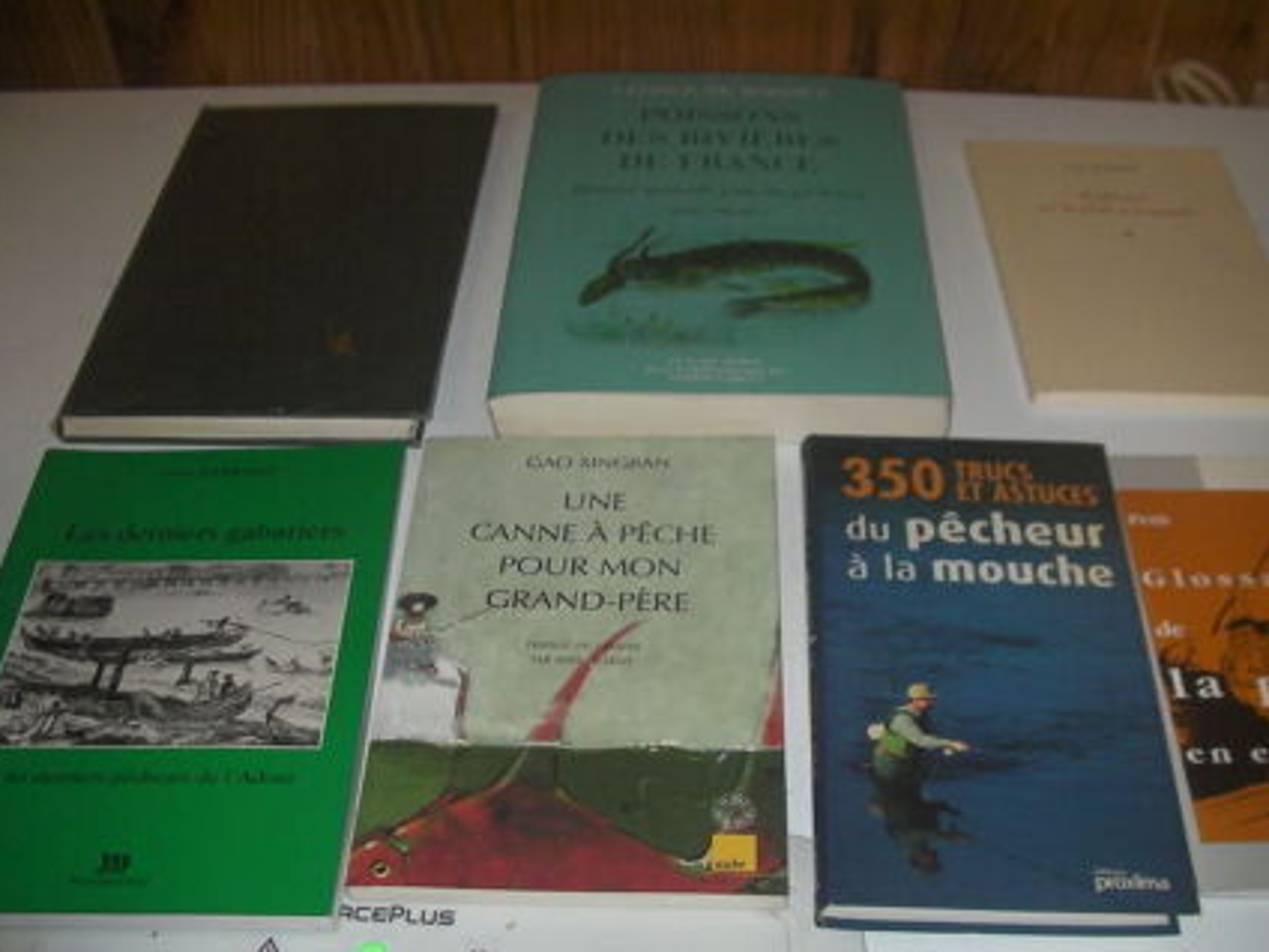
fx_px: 1576
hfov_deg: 43.8
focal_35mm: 43
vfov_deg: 33.6
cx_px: 697
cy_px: 536
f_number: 3.5
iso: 200
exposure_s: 1/30
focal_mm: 6.3
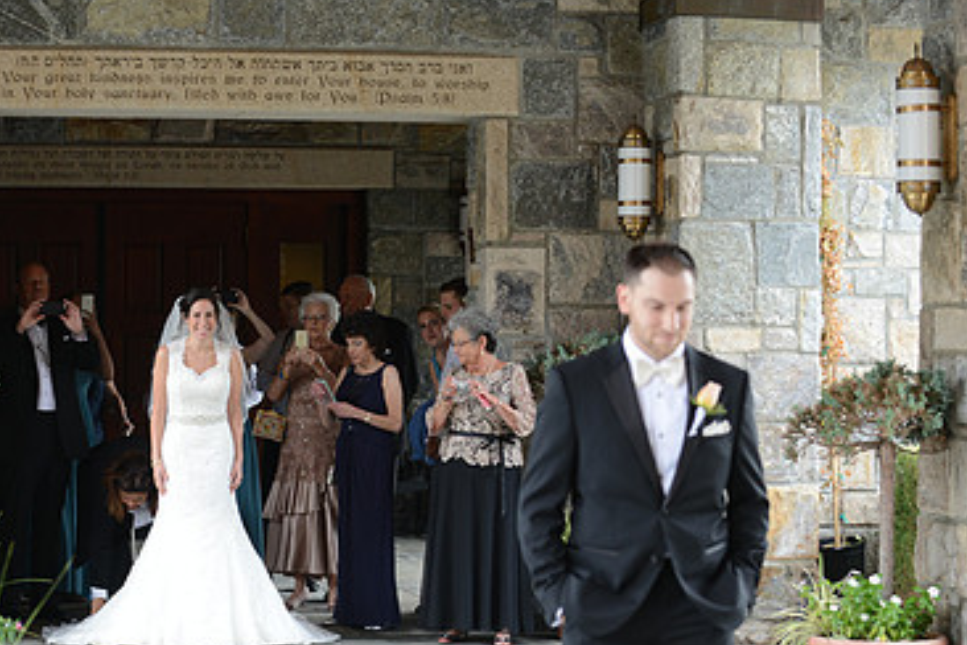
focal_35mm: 111
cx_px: 444
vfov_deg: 12.3
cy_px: 493
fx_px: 2981
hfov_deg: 18.4
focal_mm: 70
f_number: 5
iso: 320
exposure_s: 1/80
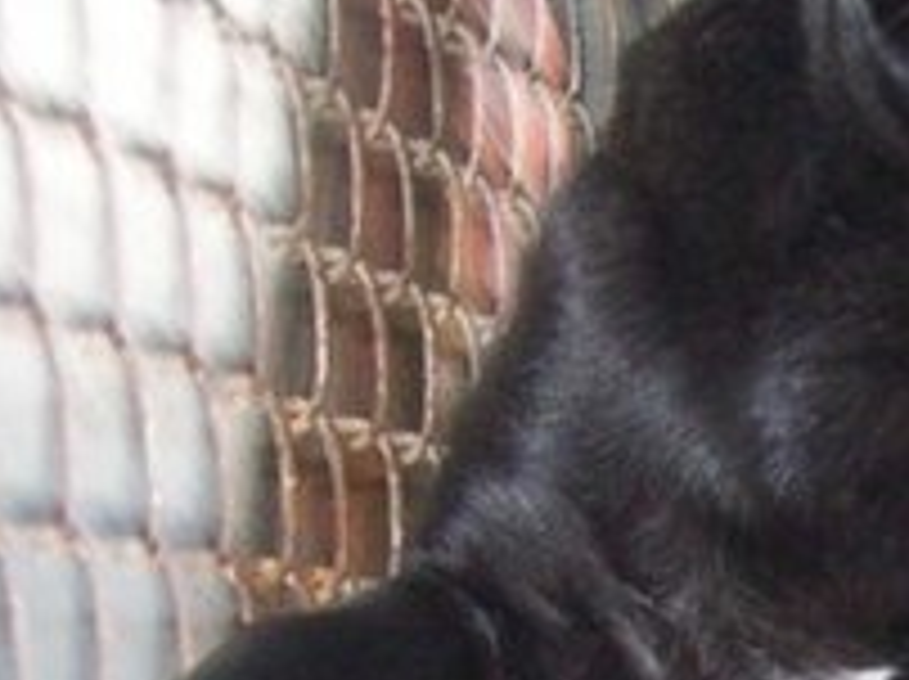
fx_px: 3593
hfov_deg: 13.5
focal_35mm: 137
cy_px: 930
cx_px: 1422
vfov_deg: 10.5
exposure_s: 1/64
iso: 200
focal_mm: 6
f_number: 2.7
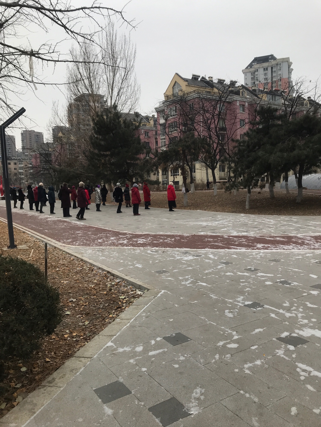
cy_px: 214
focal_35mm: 28
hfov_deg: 49.7
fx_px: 346
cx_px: 160
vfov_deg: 63.4
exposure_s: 1/320
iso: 20
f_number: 1.8
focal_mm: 3.99
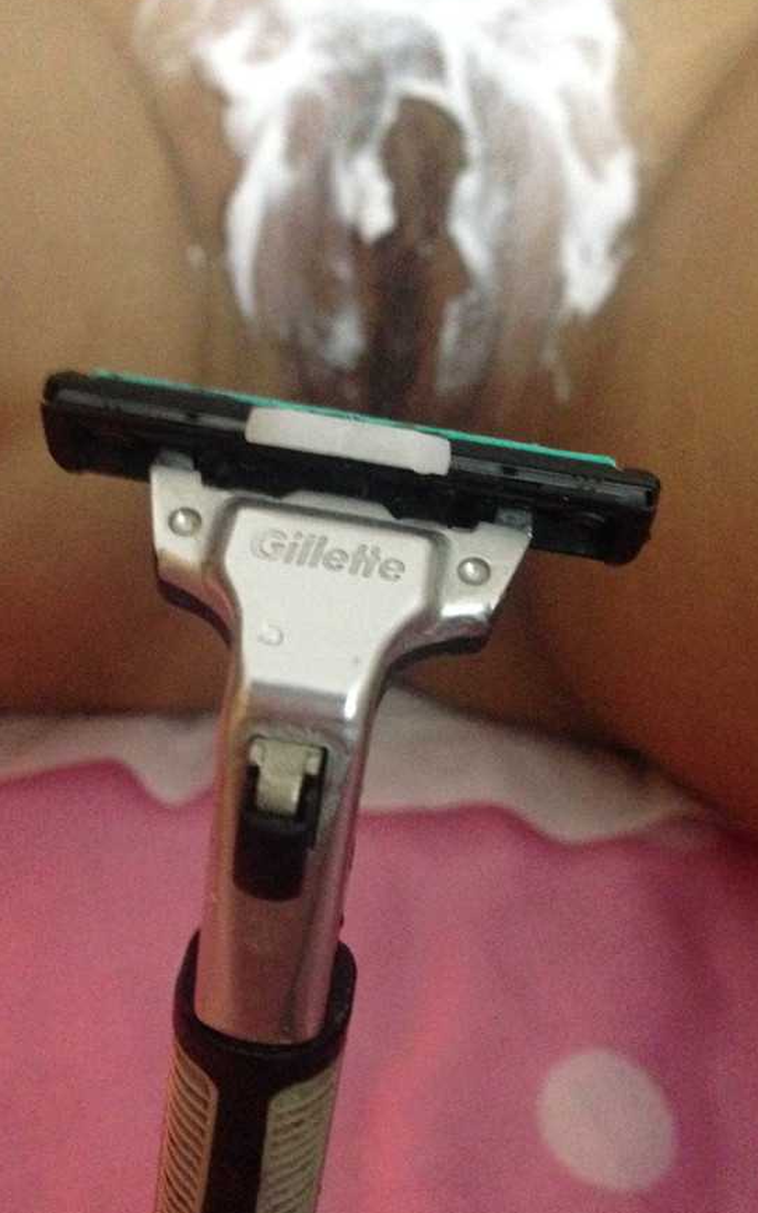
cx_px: 369
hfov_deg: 29.9
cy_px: 637
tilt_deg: -45.7
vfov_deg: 46.2
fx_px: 1421
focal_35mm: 43
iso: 800
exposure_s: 1/15
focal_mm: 4.12
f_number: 2.4
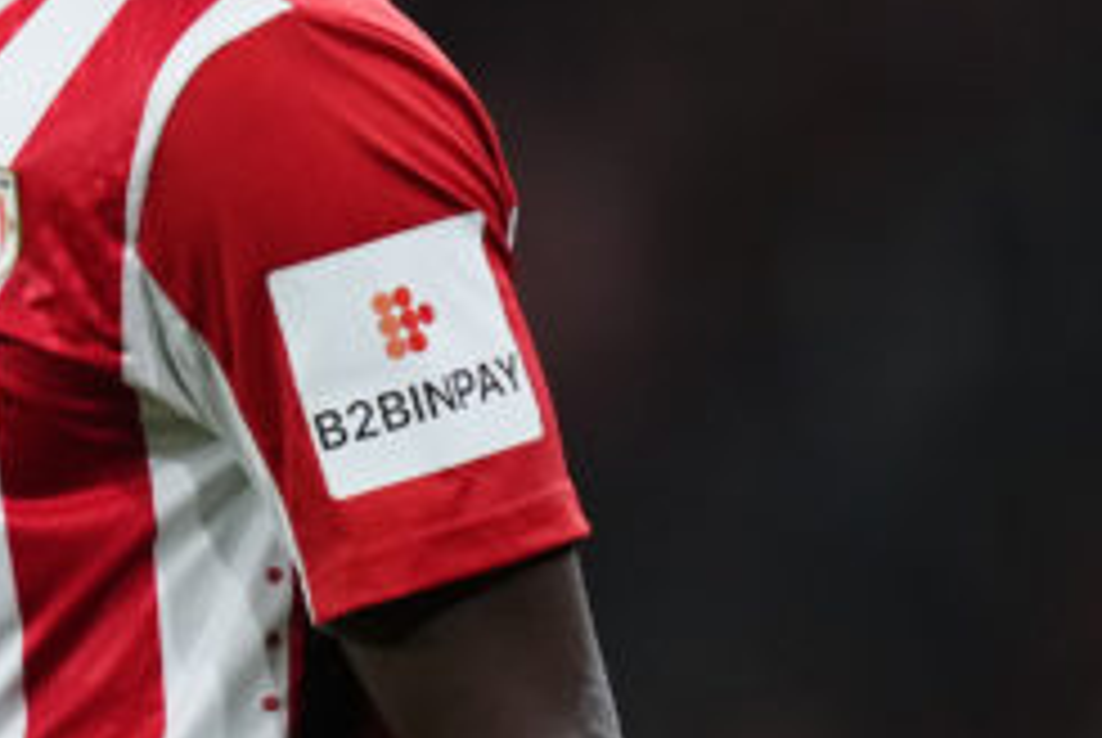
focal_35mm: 1670
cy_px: 484
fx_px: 51181
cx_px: -949
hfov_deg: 1.2
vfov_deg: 0.8
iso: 3200
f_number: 2.8
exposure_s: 1/2000
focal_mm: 400
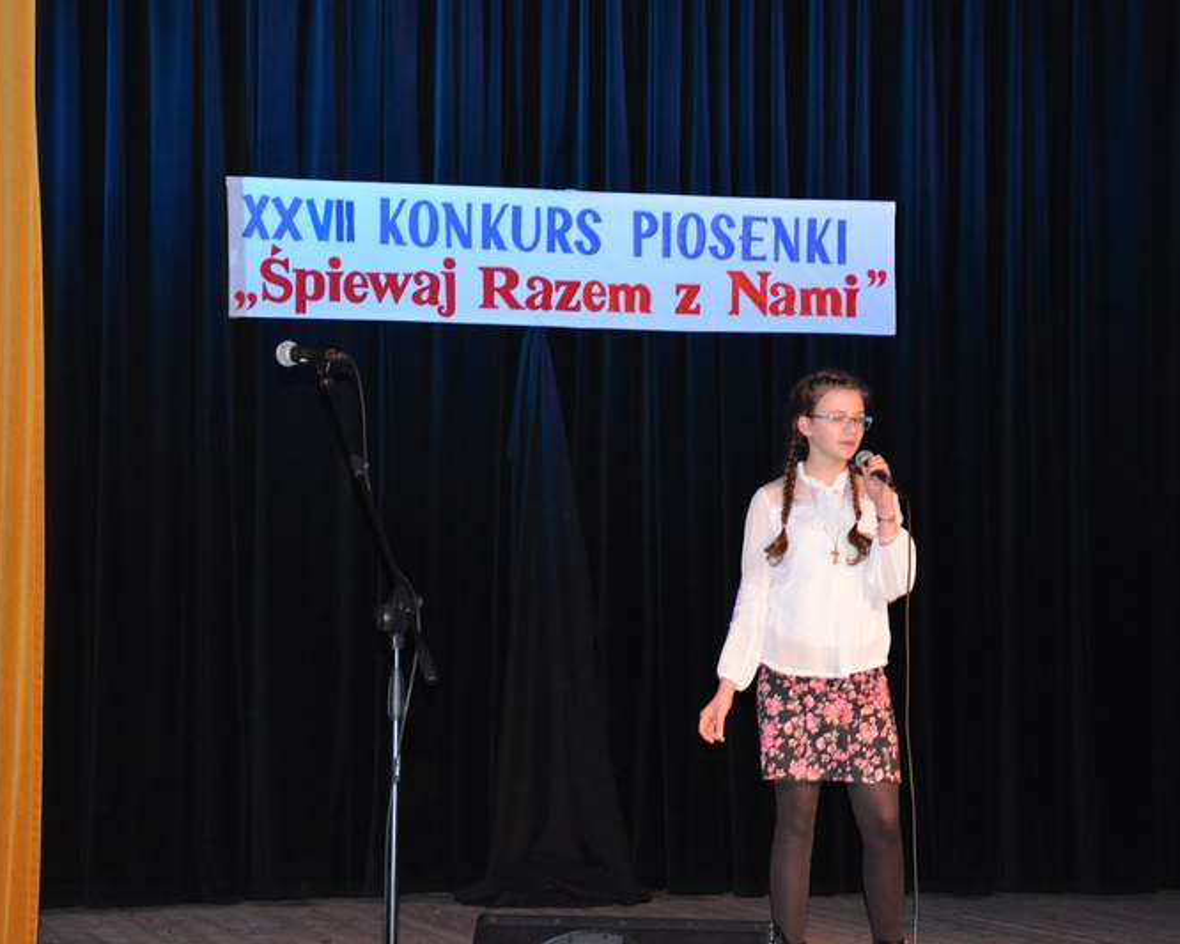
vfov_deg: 17.5
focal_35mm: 88
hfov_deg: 21.7
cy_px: 472
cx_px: 556
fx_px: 3074
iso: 3200
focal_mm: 52
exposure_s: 1/60
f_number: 5
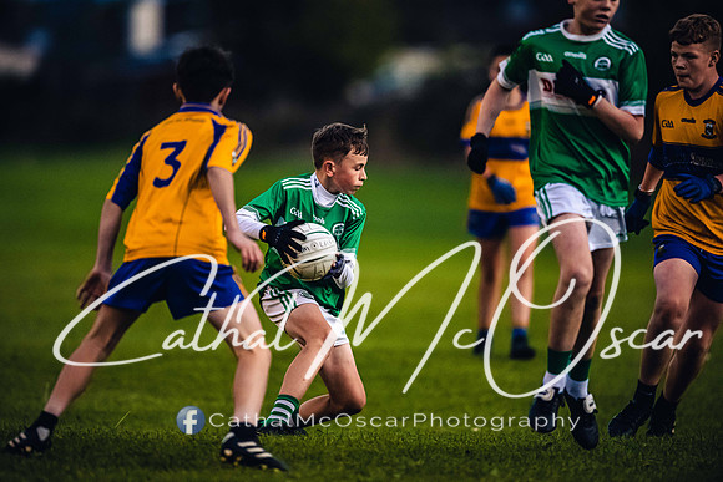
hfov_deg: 5.0
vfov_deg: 3.3
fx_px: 8295
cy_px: 233
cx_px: 350
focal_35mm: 413
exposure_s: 1/500
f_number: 2.8
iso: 4000
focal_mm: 400
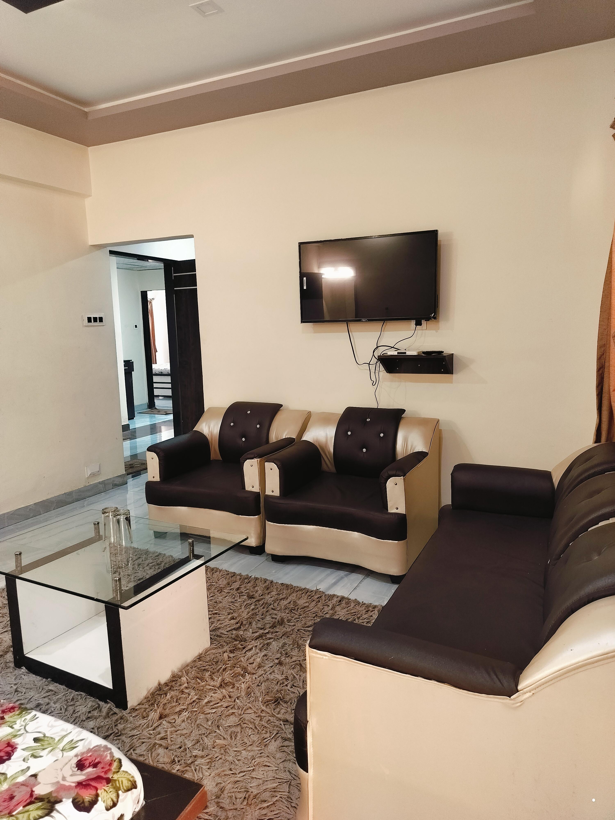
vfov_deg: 71.6
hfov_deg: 56.8
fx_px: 569
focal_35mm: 24
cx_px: 308
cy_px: 410
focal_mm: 5.24
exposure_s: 1/24
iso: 640
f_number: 1.7
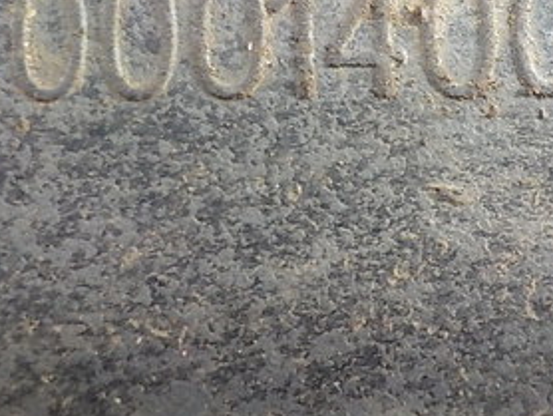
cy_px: 14
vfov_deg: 20.7
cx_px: 265
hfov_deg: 28.1
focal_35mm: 69
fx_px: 1103
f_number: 3.3
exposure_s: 1/10
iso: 400
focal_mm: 4.1
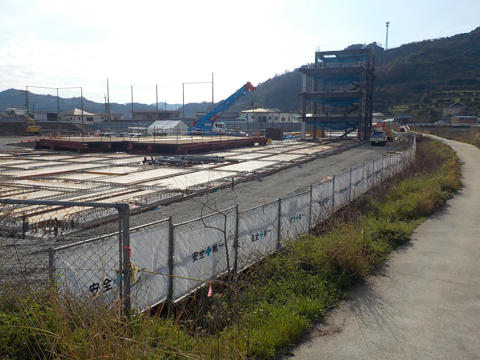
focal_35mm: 30
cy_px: 180
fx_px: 416
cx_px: 240
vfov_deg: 46.8
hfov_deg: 60.0
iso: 125
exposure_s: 1/800
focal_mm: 4.1
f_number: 6.6
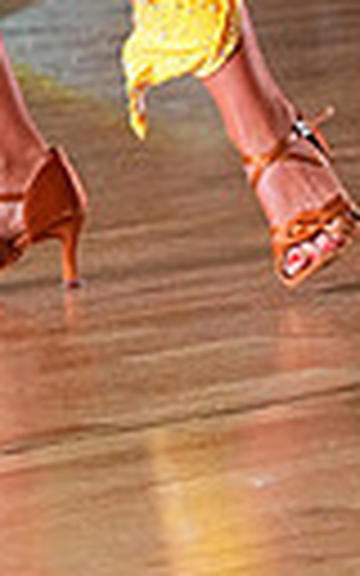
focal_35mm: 438
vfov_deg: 4.7
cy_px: -540
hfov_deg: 3.0
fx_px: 6876
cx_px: 371
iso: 8000
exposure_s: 1/400
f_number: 5.6
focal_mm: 95
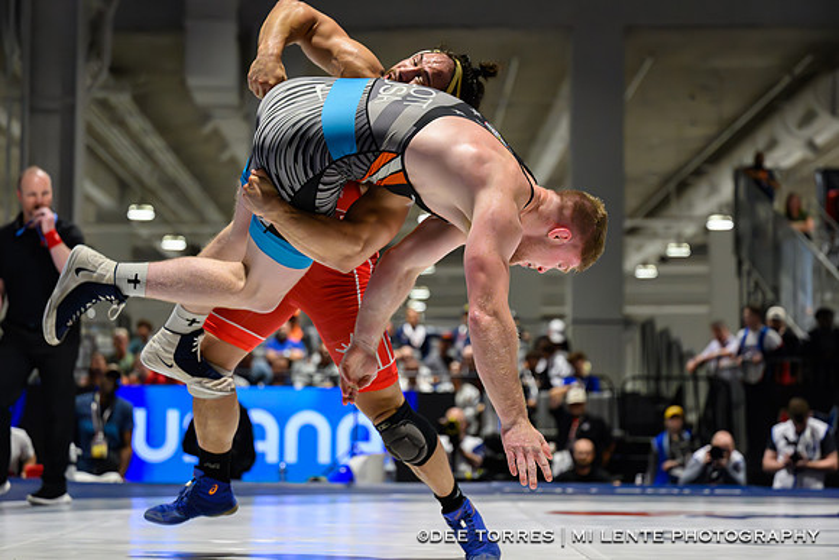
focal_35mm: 84
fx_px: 1970
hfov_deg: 24.0
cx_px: 472
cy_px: 275
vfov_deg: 16.2
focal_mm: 74
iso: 9000
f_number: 2.8
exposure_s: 1/800
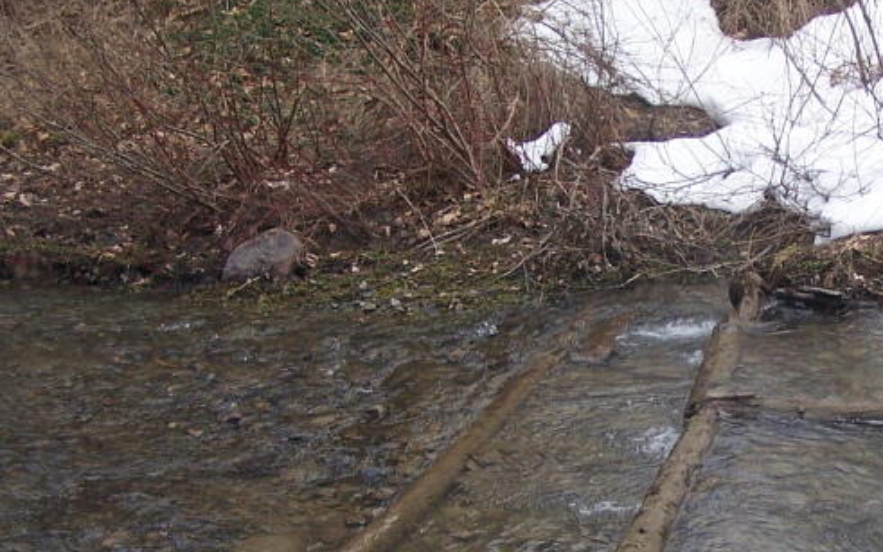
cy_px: 379
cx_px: 748
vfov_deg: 15.5
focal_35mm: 84
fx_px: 2022
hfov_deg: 24.1
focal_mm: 6.3
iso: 80
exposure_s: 1/500
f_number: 2.8
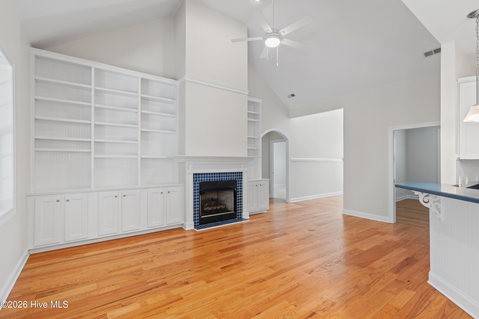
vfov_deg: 77.3
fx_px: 200
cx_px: 240
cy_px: 160
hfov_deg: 100.4
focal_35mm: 15
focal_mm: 10
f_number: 4.5
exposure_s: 1/2.5
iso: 100
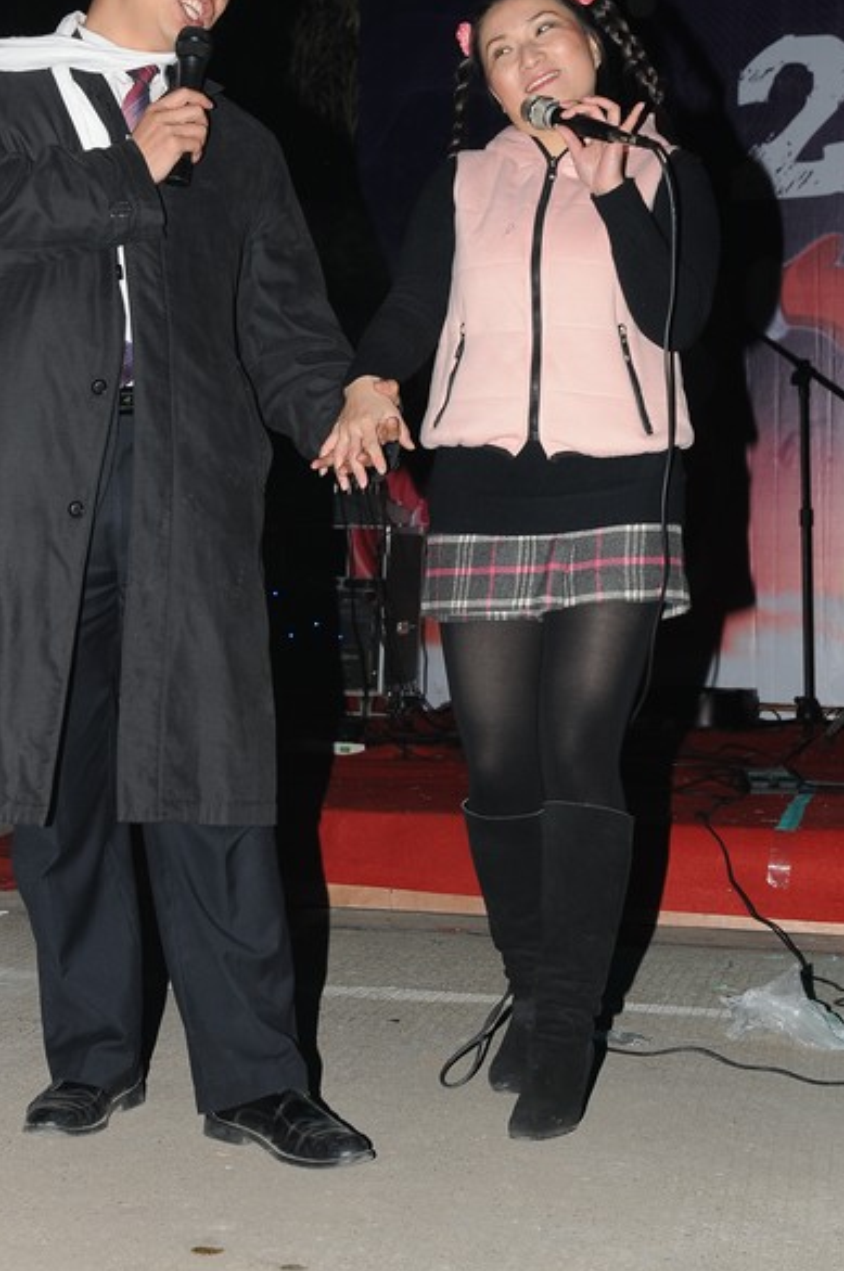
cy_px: 477
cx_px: 385
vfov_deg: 28.1
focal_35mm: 72
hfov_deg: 18.9
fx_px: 2528
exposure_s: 1/125
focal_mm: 35
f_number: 5.6
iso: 320
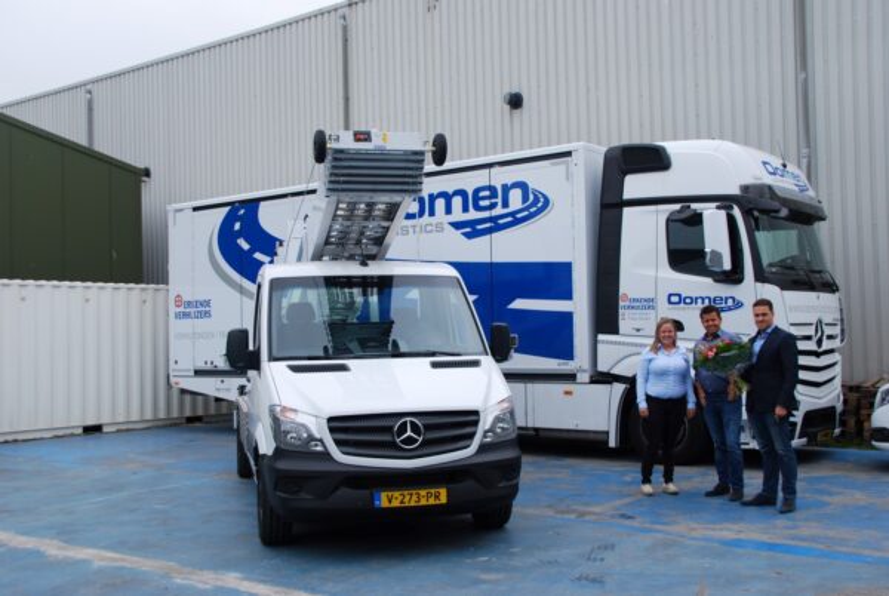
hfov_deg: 51.2
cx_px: 444
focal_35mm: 38
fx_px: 927
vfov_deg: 35.6
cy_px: 298
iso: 100
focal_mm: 25
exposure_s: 1/200
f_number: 7.1
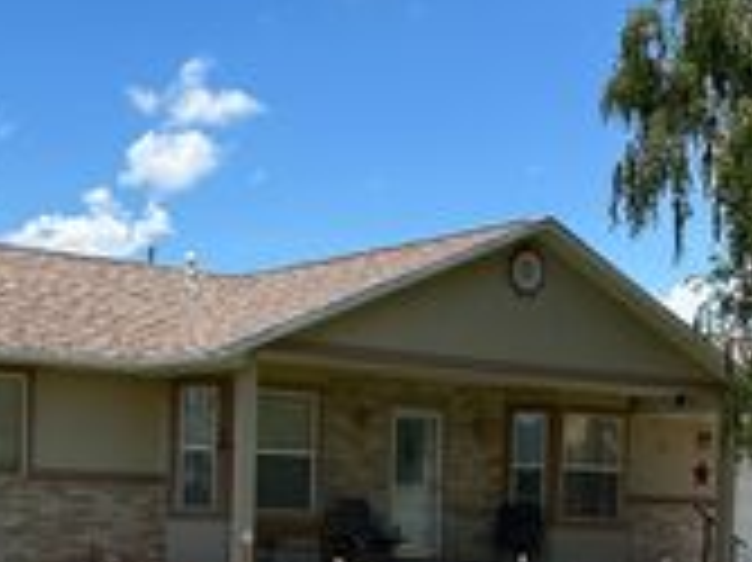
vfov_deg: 19.9
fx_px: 1563
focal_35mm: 72
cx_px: 230
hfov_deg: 26.8
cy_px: 542
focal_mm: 6.86
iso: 80
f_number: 1.78
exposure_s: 1/4545
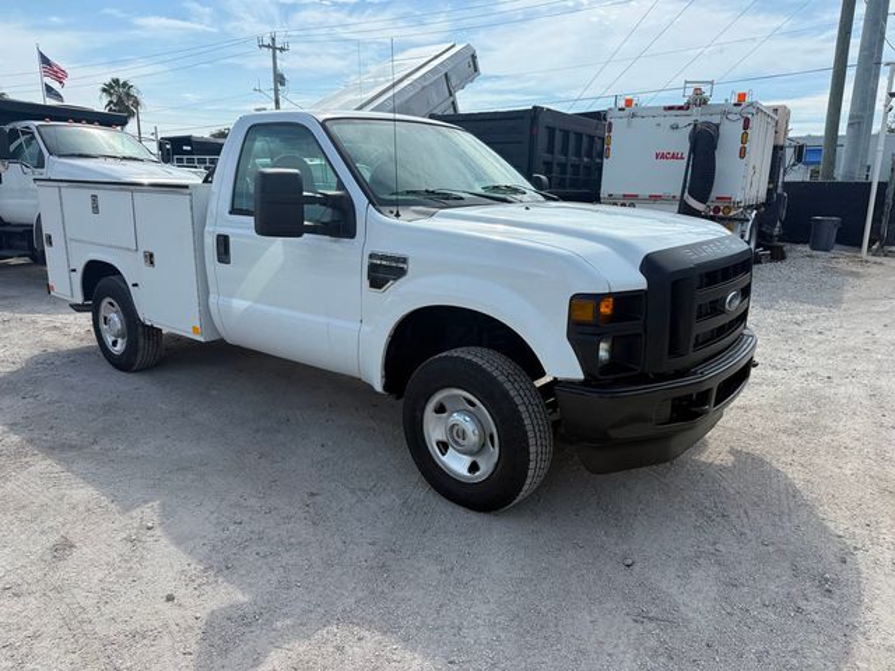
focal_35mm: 24
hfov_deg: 71.6
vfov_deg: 56.8
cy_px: 336
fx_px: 621
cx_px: 448
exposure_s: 1/4975
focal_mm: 6.76
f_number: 1.78
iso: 80
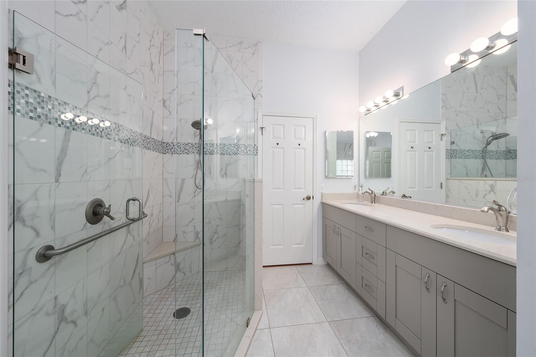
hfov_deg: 108.3
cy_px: 178
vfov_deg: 85.4
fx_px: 194
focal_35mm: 13
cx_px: 268
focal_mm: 13
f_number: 7.1
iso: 160
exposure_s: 1/6
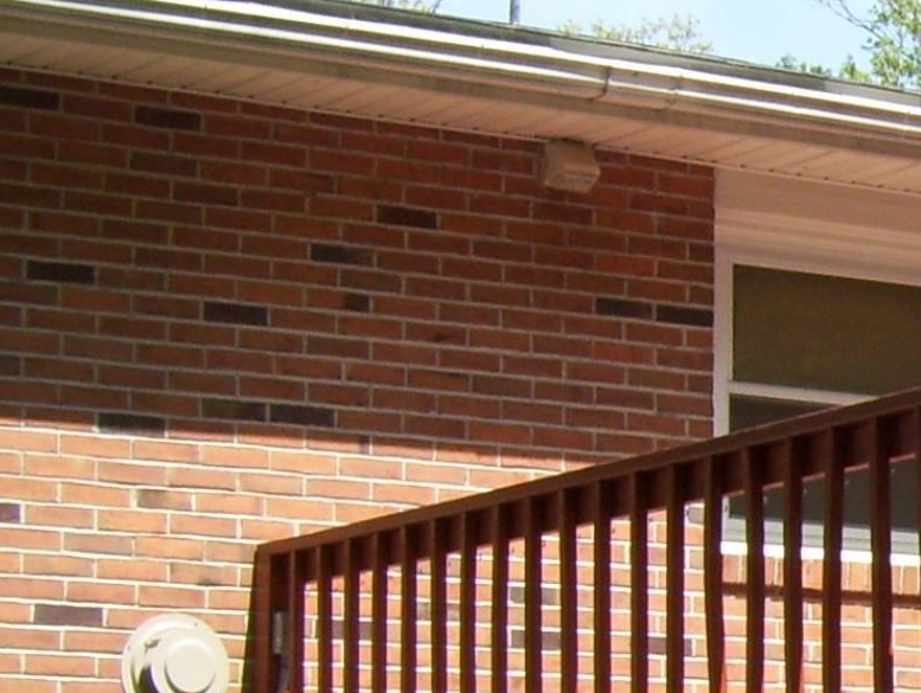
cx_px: 1462
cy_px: 749
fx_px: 3703
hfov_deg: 13.2
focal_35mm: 139
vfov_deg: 10.6
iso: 80
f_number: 4.8
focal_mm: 6
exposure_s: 1/320
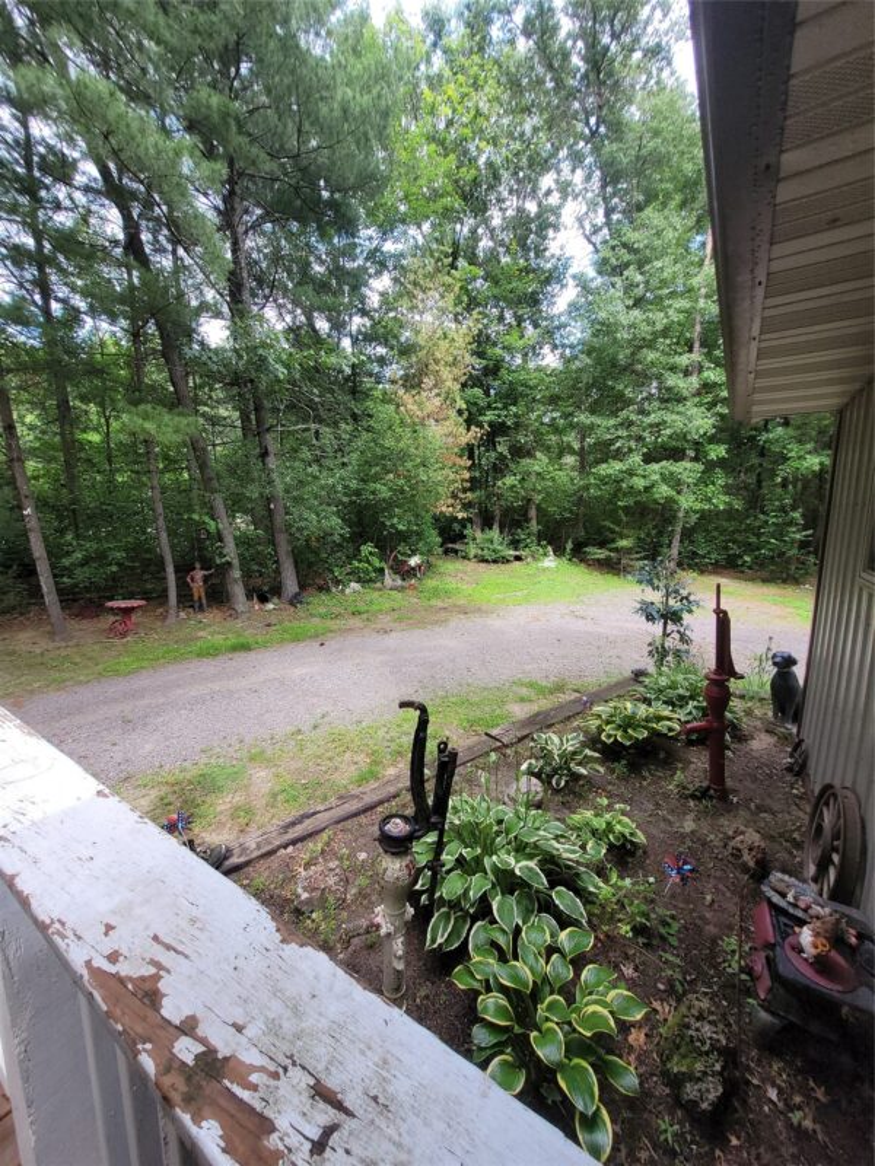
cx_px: 438
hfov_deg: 89.9
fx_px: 438
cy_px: 583
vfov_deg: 106.2
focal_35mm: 13
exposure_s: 1/194
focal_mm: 1.74
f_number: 2.2
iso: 40
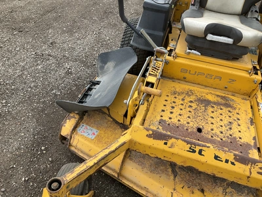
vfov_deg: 48.2
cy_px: 98
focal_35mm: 29
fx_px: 219
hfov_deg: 61.7
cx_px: 131
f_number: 1.8
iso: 25
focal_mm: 3
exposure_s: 1/322
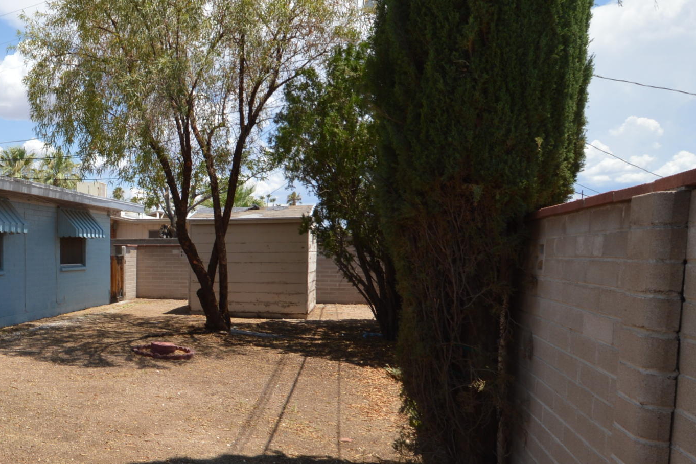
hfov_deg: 50.2
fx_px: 638
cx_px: 58
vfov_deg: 39.6
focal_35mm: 33
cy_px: 301
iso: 100
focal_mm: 10
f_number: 9
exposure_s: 1/200
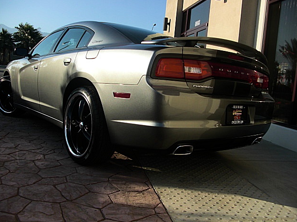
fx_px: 317
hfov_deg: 50.1
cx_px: 147
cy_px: 112
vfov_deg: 38.7
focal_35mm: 37
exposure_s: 1/800
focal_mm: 6.3
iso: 50
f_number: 2.8
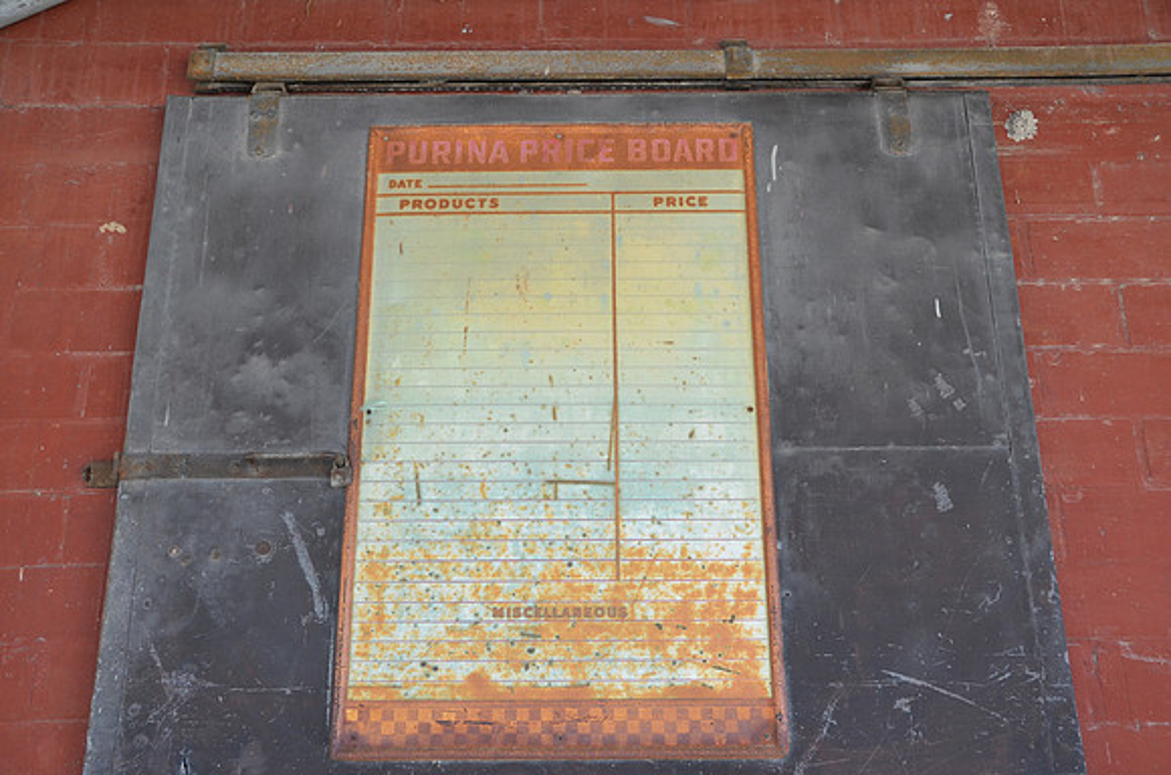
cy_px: 388
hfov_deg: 53.2
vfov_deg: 36.7
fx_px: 1168
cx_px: 586
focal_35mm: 36
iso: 360
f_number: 5.6
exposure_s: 1/125
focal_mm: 24
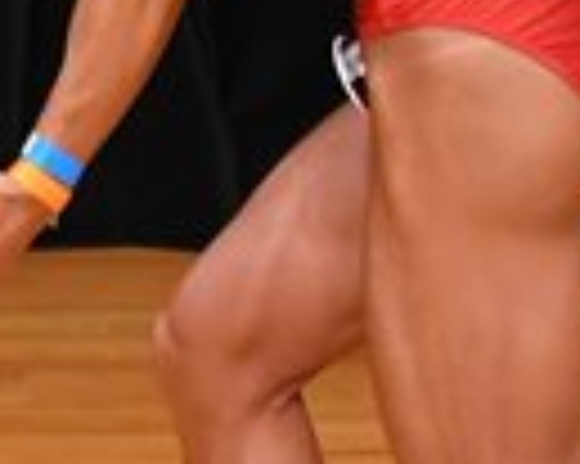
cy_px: 86
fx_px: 27582
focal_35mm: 1608
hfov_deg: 1.2
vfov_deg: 1.0
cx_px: 483
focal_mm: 190
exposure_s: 1/400
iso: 3200
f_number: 5.6
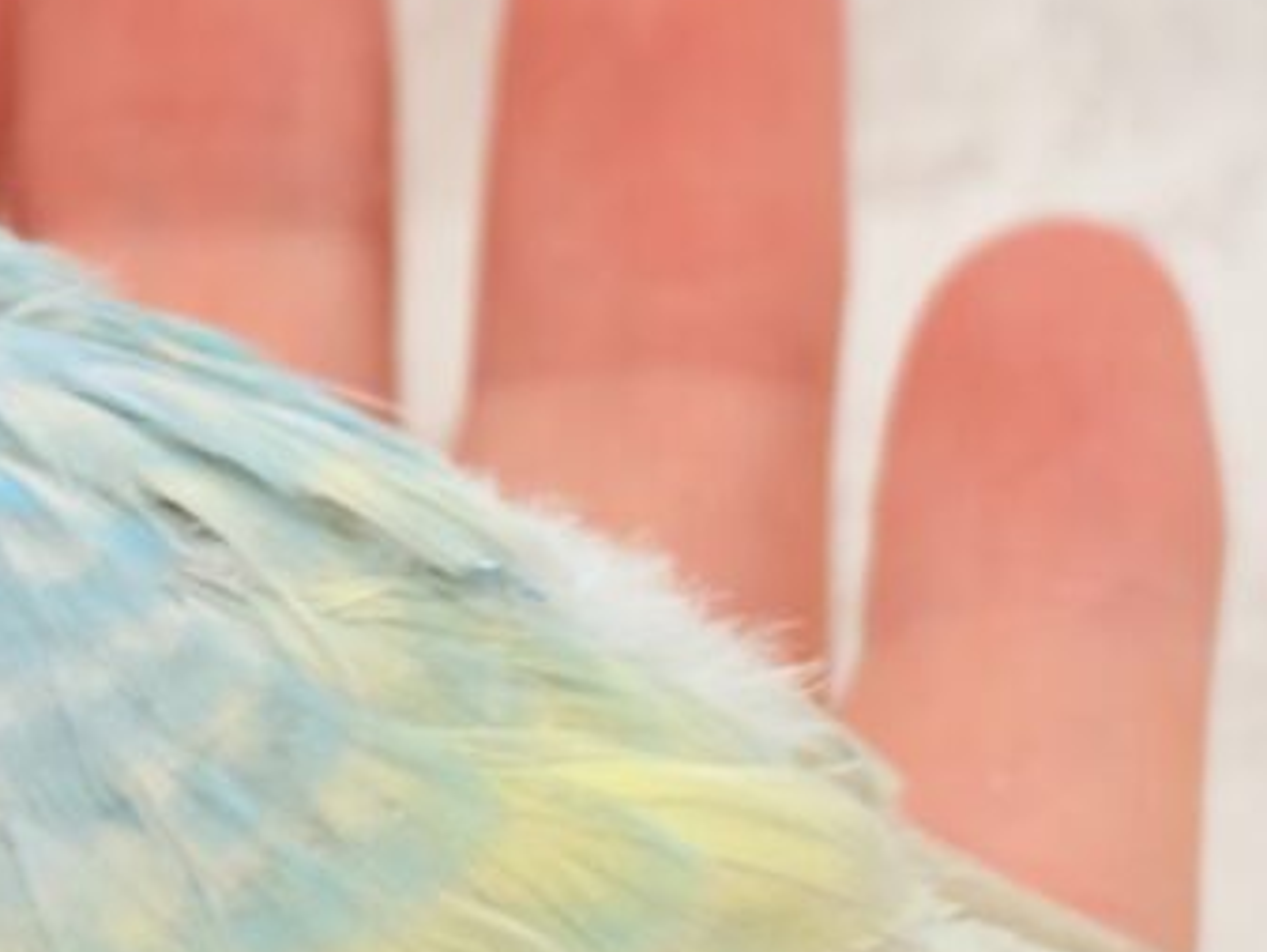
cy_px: 610
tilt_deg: -3.2
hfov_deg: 10.6
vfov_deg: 8.0
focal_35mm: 185
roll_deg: -2.1
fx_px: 6774
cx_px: 229
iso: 50
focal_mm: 5.96
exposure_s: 1/50
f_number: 1.6
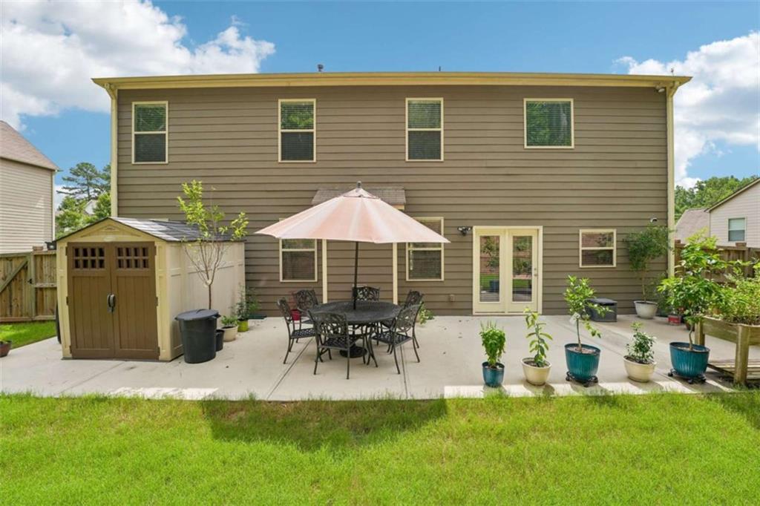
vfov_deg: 81.2
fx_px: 295
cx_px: 380
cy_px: 253
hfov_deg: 104.3
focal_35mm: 14
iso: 100
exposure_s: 1/125
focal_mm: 14
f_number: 8
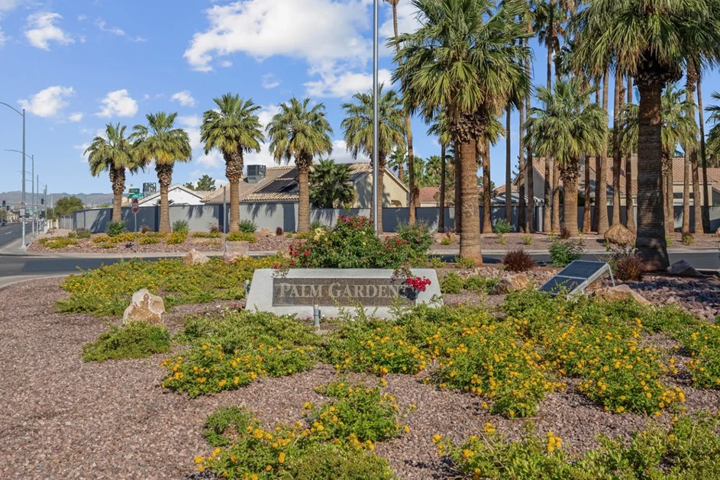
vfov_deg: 35.1
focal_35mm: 38
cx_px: 345
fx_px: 760
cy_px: 242
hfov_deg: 50.7
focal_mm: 35
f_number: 9
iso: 100
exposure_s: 1/200
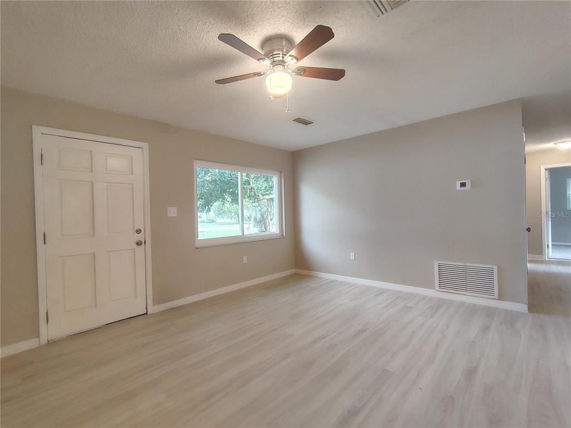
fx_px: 264
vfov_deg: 78.1
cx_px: 286
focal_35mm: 16
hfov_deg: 94.5
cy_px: 214
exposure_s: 1/40
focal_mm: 2.13
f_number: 2.2
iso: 448
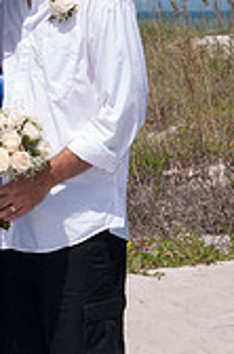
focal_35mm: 169
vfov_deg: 12.2
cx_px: -7
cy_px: 204
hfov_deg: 8.0
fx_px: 1658
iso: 100
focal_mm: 42
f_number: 11
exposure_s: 1/250
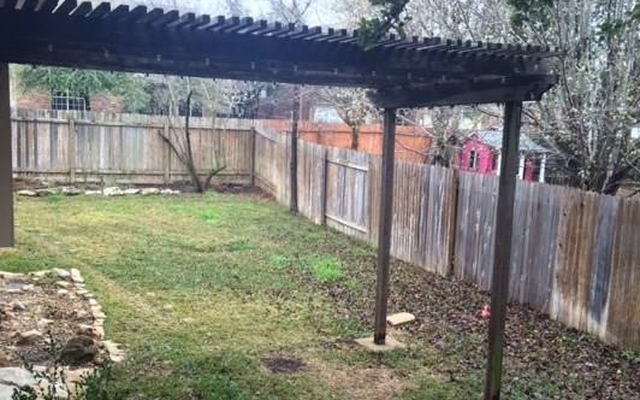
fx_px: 645
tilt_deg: -8.3
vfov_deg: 34.4
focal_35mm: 37
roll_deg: -1.4
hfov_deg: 52.7
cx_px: 298
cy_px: 225
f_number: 2.2
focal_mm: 4.15
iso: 50
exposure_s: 1/120
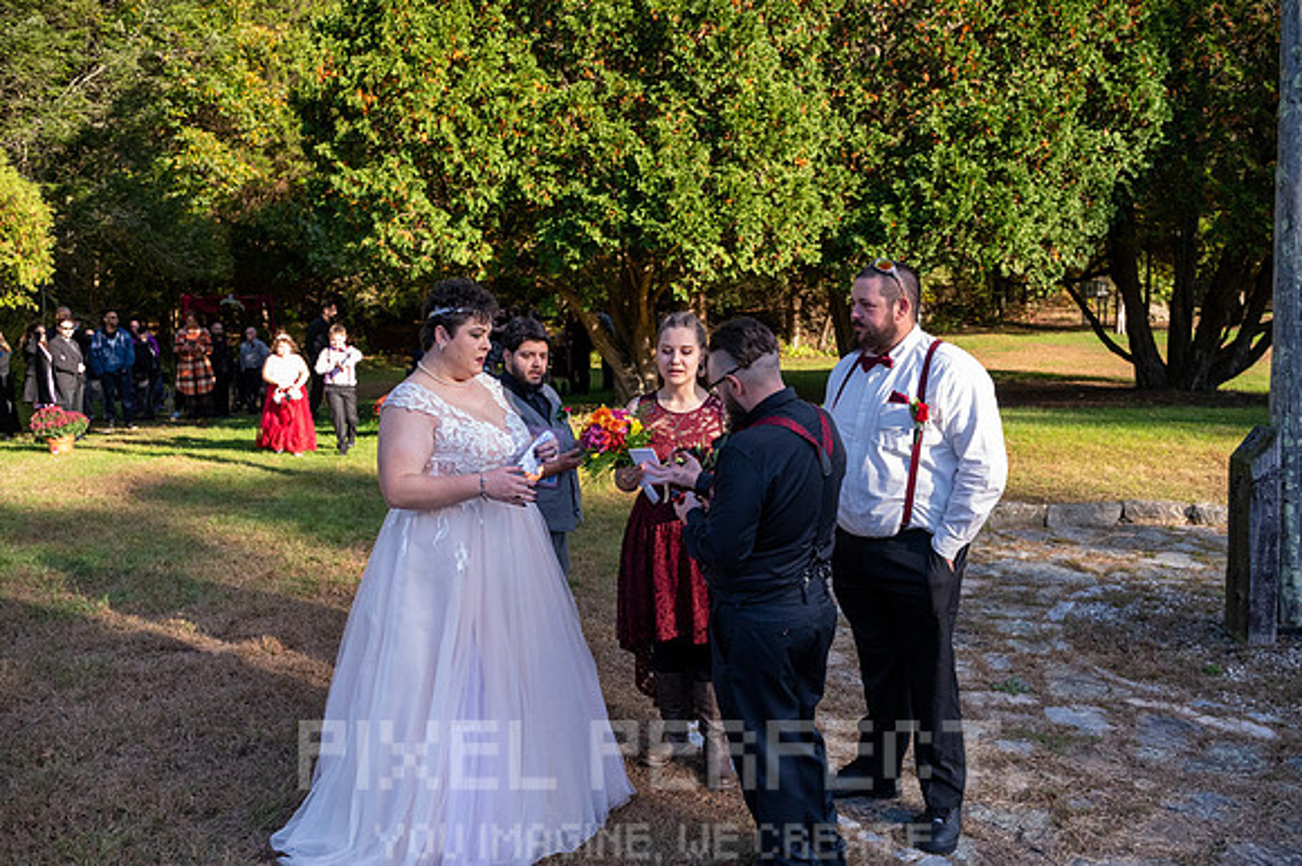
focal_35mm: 28
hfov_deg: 65.5
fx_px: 1012
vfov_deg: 46.4
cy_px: 433
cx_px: 651
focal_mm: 28
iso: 5000
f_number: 4
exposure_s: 1/8000
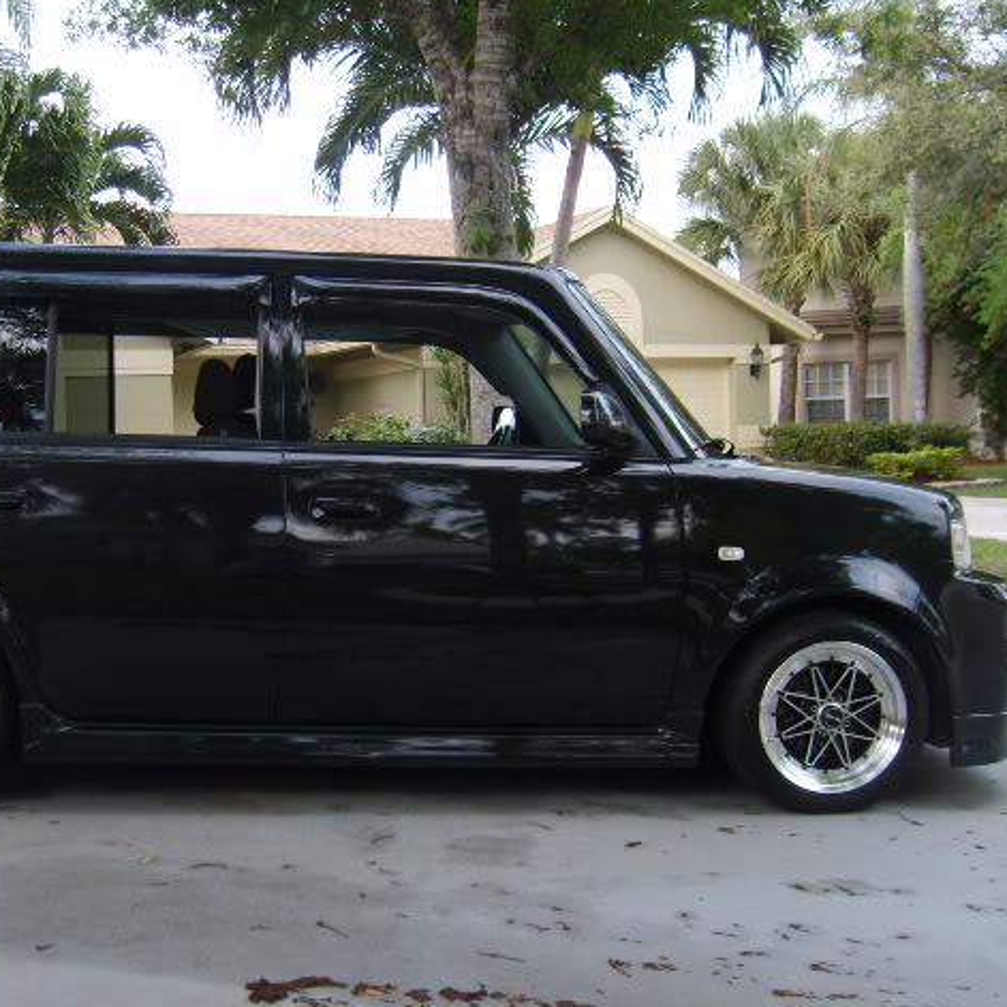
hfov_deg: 39.6
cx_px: 351
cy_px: 496
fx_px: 1382
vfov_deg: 40.0
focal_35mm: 42
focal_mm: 5.8
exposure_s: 1/60
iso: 50
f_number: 2.8
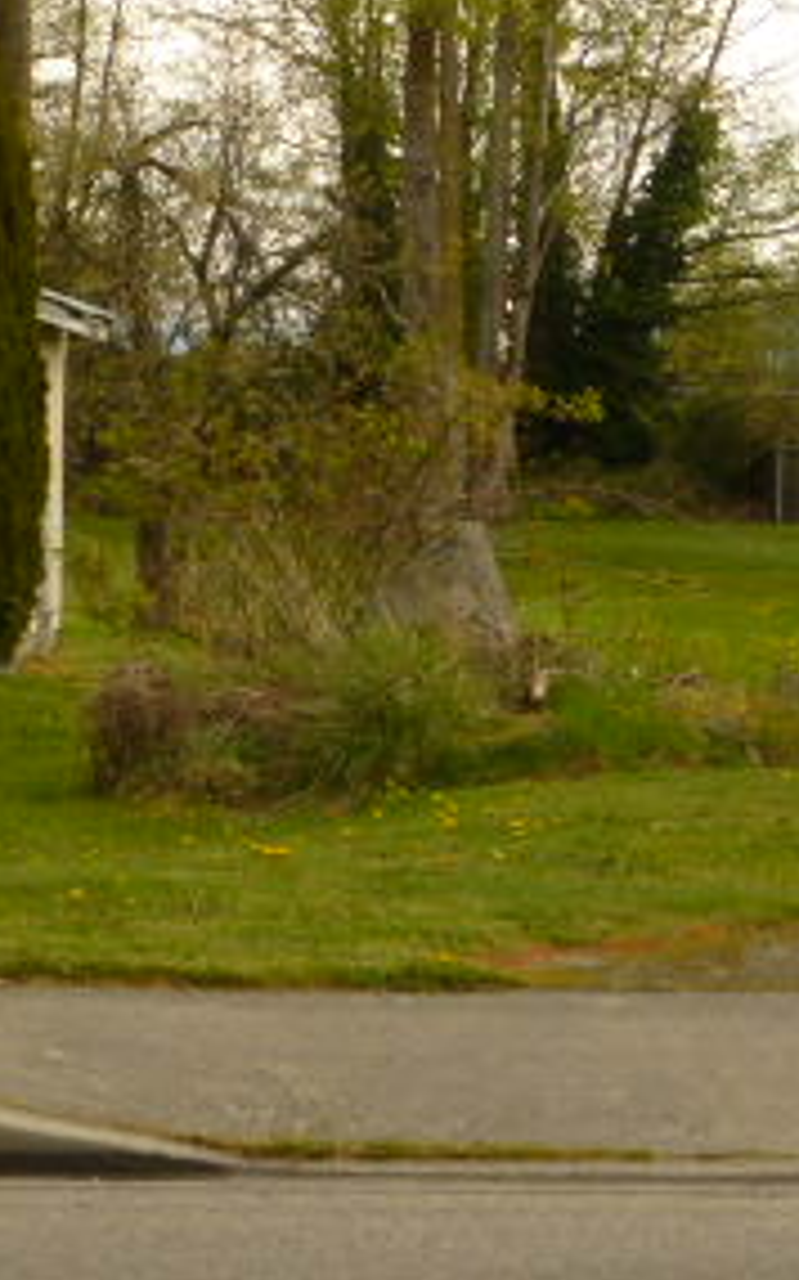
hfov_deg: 9.3
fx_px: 4810
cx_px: 1104
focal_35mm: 138
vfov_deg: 15.0
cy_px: 243
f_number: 4.7
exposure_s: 1/320
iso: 100
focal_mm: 10.3
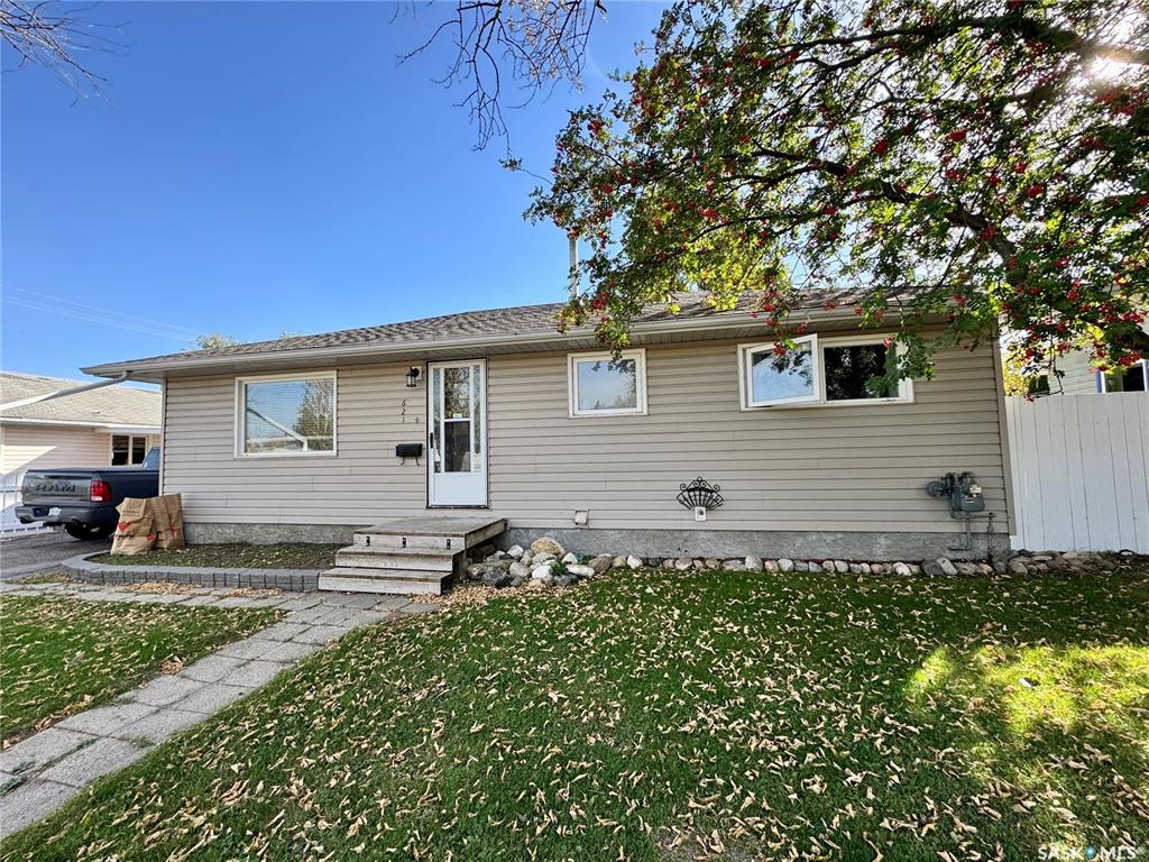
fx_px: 465
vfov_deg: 85.7
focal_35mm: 14
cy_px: 431
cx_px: 574
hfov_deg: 102.1
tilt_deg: +2.9
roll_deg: +1.3
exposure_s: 1/379
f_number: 2.2
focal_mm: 2.22
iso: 40
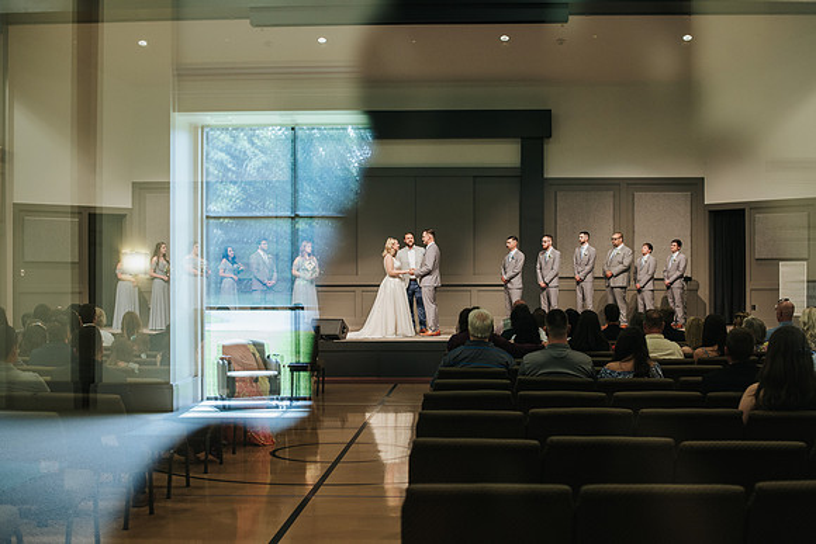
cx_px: 418
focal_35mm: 52
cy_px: 279
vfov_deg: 25.9
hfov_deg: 38.0
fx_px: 1186
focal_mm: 50
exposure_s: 1/200
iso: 1000
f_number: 3.2
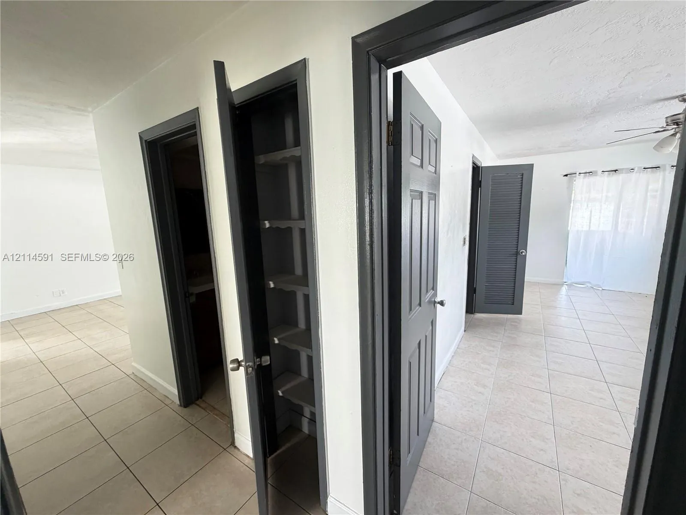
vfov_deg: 85.7
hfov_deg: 102.1
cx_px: 343
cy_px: 258
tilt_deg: -9.7
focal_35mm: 14
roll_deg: +2.6
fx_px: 277
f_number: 2.2
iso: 320
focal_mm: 2.22
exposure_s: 1/121
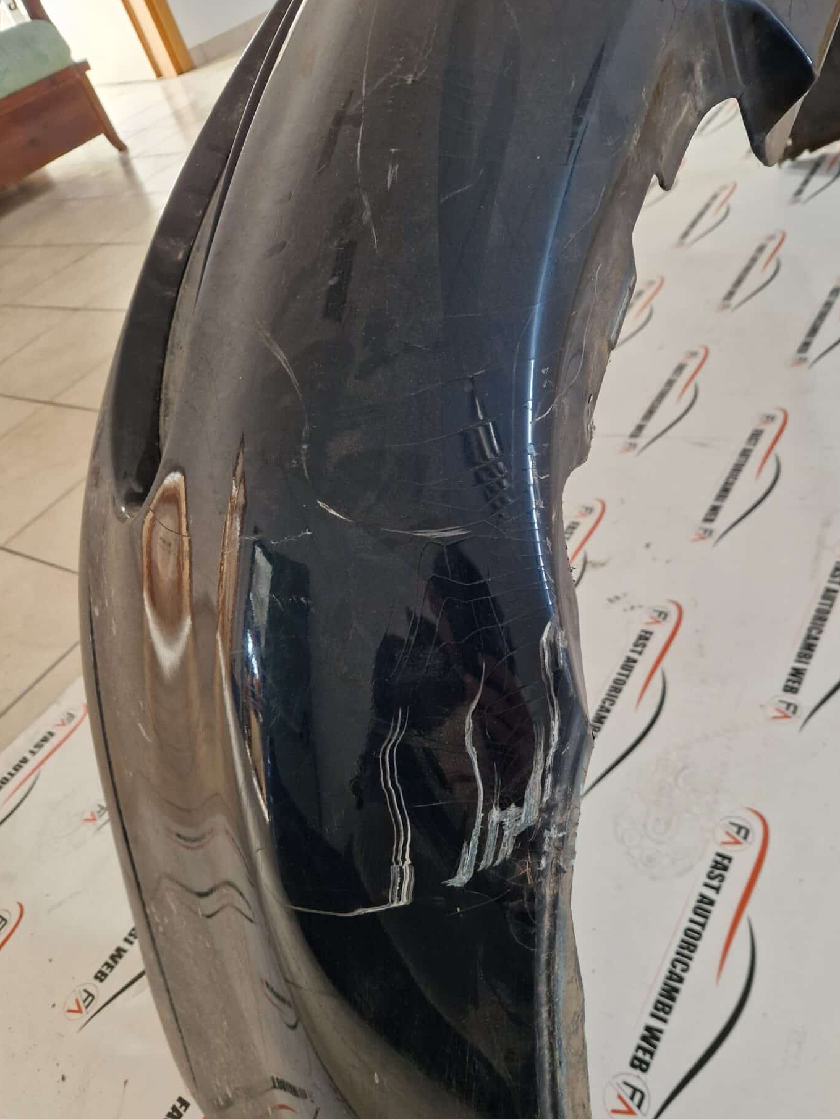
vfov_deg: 67.1
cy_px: 619
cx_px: 473
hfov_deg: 52.9
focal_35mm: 26
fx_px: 841
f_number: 1.8
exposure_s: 1/100
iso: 320
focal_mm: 5.4
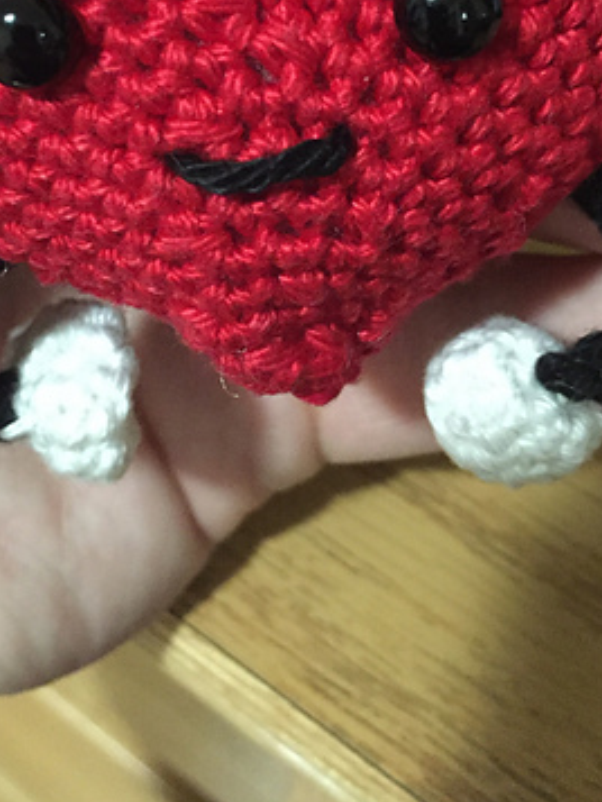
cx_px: 270
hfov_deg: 28.0
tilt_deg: -47.2
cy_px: 146
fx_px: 1205
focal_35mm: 52
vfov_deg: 35.5
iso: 400
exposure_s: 1/15
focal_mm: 4.15
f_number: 2.2
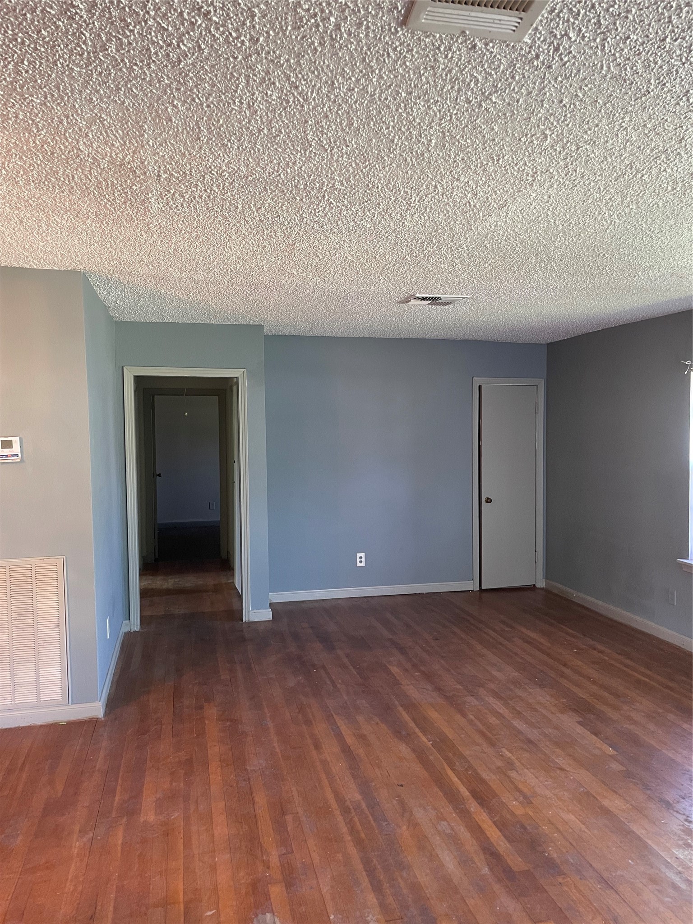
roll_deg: +1.6
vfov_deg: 67.3
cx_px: 346
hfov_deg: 53.1
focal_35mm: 26
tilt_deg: -3.0
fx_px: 694
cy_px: 462
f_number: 1.6
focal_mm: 4.2
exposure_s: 1/60
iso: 400
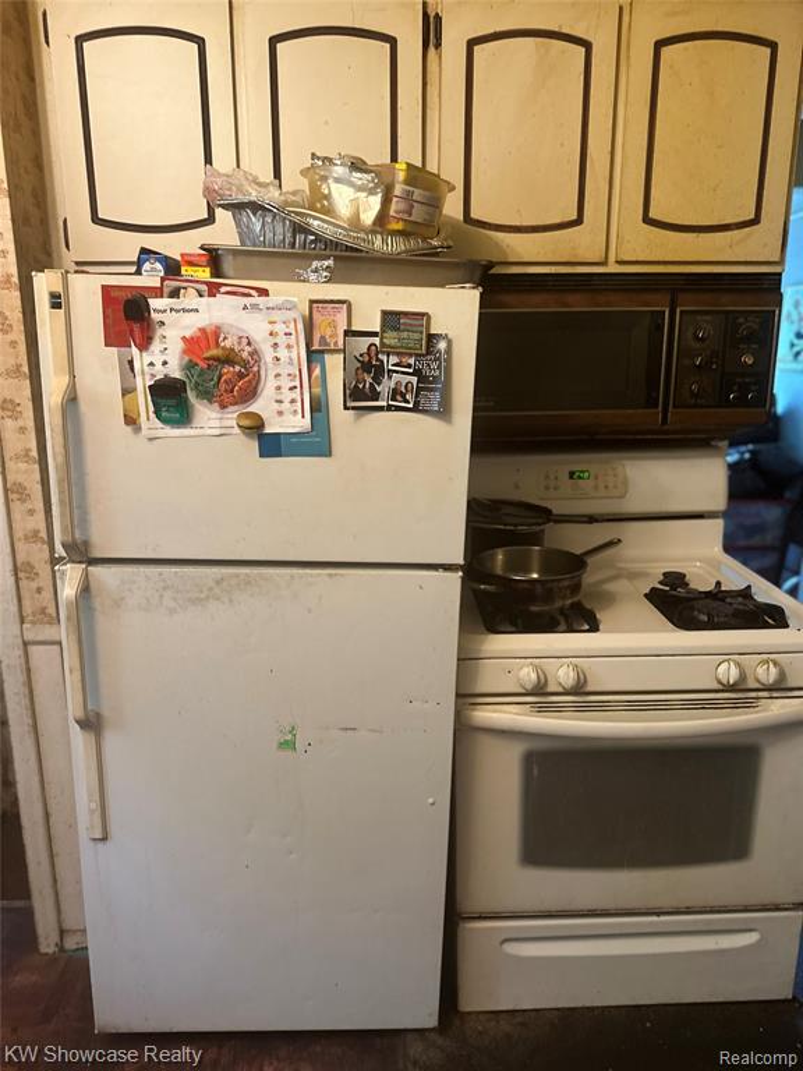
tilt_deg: -13.1
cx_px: 402
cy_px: 536
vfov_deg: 71.6
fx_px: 742
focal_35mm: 24
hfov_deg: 56.8
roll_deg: +0.1
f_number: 1.78
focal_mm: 6.86
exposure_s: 1/60
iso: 400
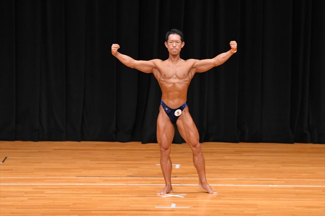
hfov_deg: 8.1
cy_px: 108
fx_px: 2301
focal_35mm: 255
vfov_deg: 5.4
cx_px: 162
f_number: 5.6
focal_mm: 170
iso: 4000
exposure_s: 1/400
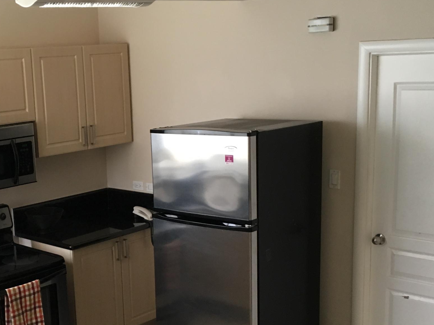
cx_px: 116
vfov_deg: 25.9
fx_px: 702
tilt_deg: -13.6
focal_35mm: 56
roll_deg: +4.3
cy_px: 225
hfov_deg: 33.8
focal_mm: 4.15
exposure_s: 1/30
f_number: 2.2
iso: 100
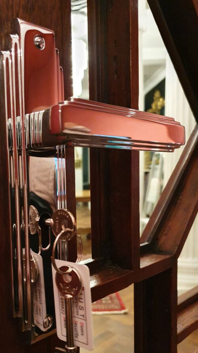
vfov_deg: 59.3
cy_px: 198
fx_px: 308
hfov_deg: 34.9
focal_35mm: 33
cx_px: 53
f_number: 1.5
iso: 640
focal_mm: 4.32
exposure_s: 1/33
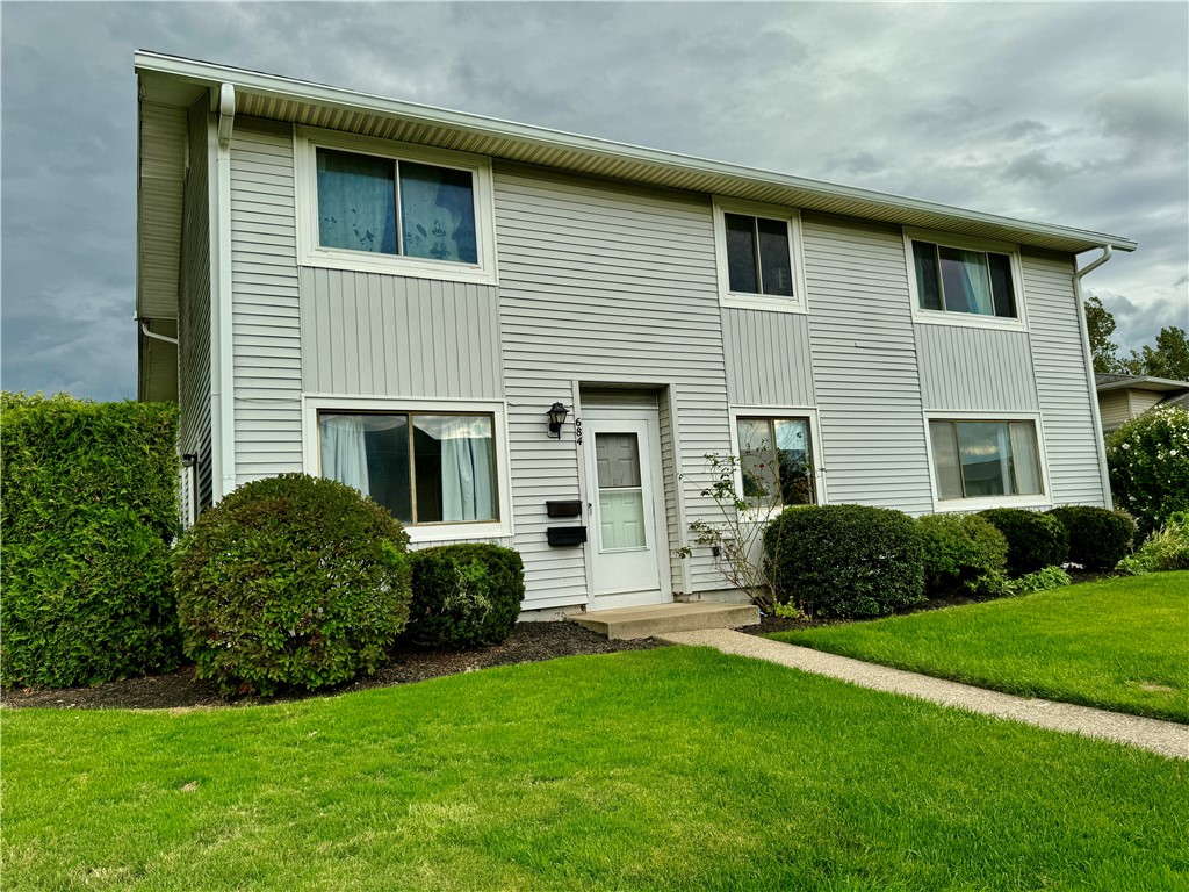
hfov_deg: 71.6
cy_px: 446
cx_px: 594
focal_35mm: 24
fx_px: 824
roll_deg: +3.5
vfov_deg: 56.8
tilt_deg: +6.4
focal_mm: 6.76
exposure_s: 1/2506
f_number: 1.78
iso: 80
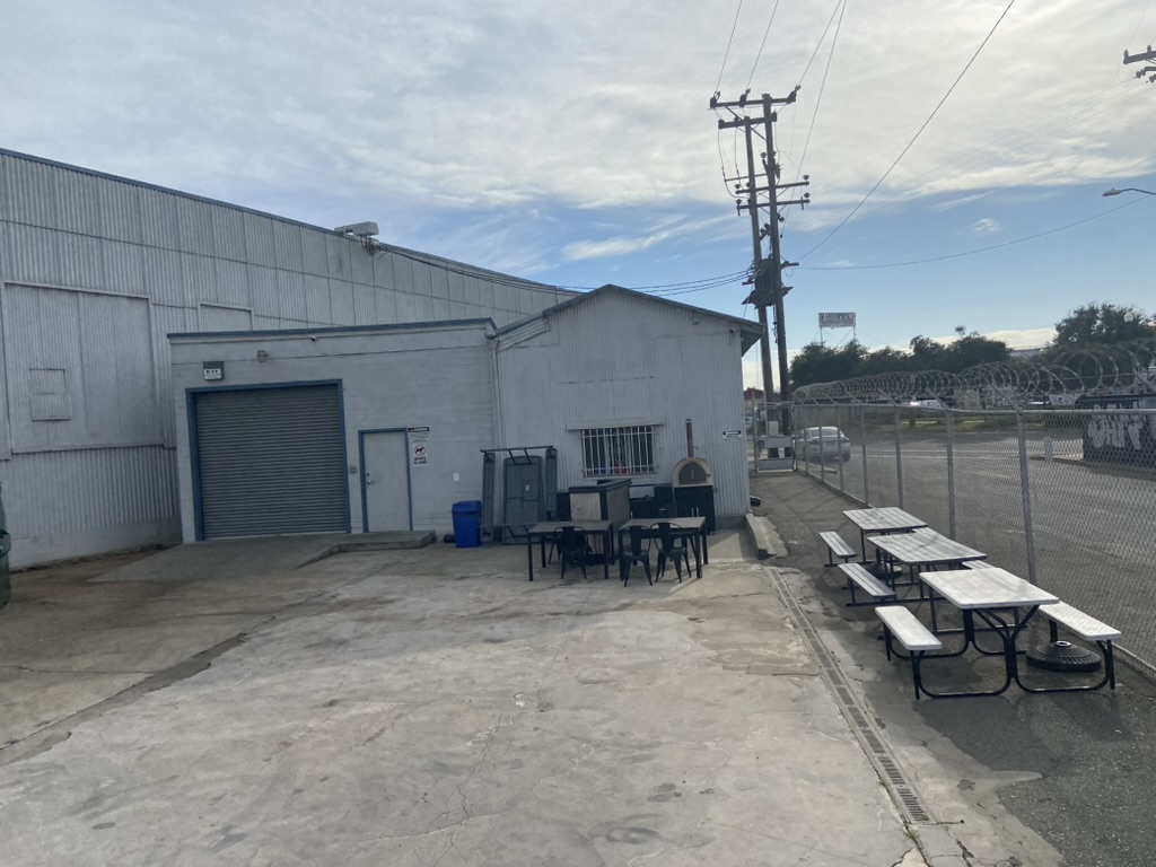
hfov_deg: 67.3
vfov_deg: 53.1
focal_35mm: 26
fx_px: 868
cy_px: 434
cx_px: 578
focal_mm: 4.25
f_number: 1.8
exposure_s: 1/5495
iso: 32
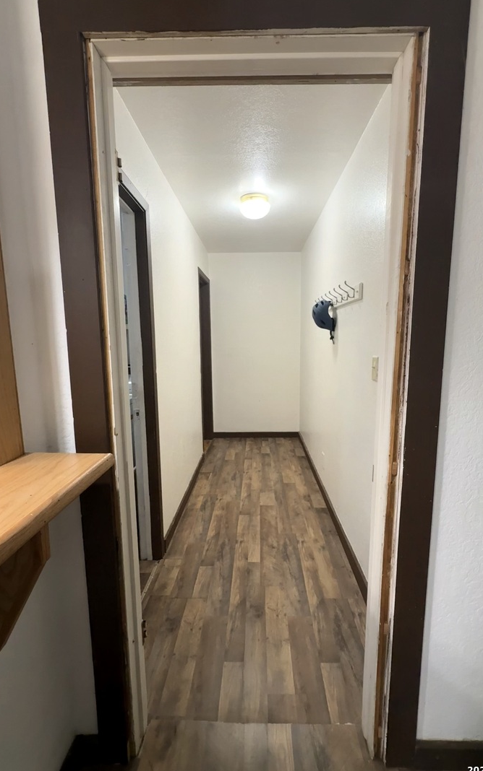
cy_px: 386
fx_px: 316
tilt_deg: -8.8
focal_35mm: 15
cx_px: 251
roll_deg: -0.3
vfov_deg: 101.4
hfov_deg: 74.8
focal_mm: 2.22
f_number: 2.2
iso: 100
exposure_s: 1/120
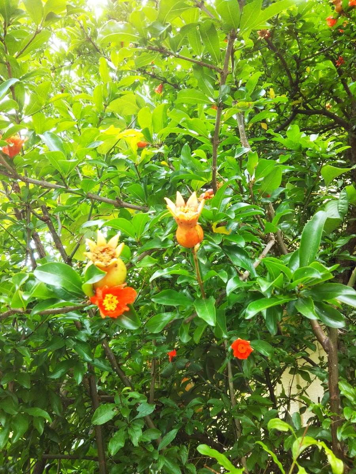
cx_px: 178
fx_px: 411
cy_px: 237
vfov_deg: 60.0
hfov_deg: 46.8
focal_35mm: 30
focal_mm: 4
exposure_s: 1/120
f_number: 2.2
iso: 50
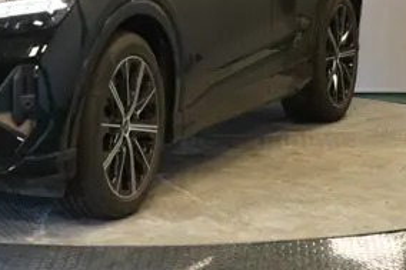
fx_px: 1600
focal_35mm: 142
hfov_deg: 14.4
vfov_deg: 9.5
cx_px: 86
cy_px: -61
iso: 2500
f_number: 5
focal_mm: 56
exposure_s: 1/160
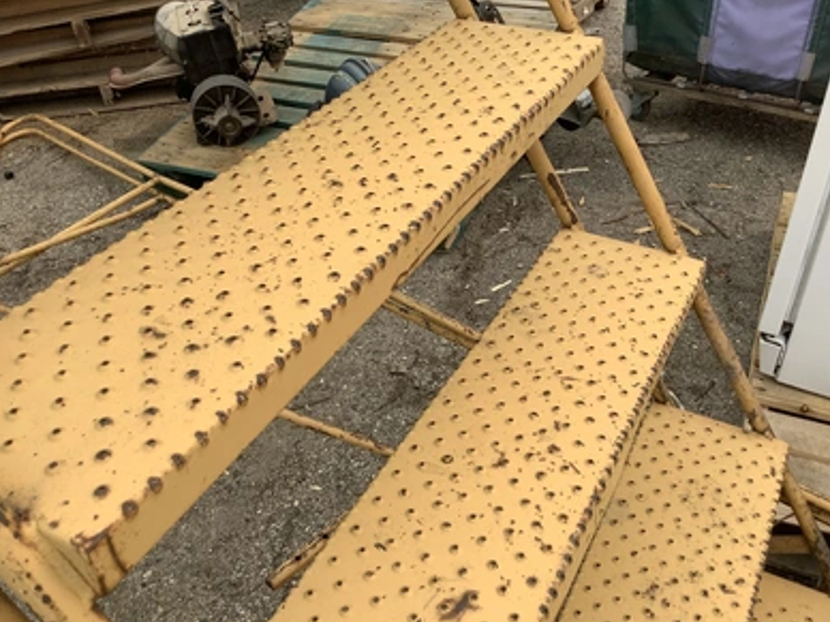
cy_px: 316
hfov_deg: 56.8
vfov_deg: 44.2
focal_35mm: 32
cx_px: 421
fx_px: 767
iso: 25
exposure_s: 1/377
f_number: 2.4
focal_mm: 3.3
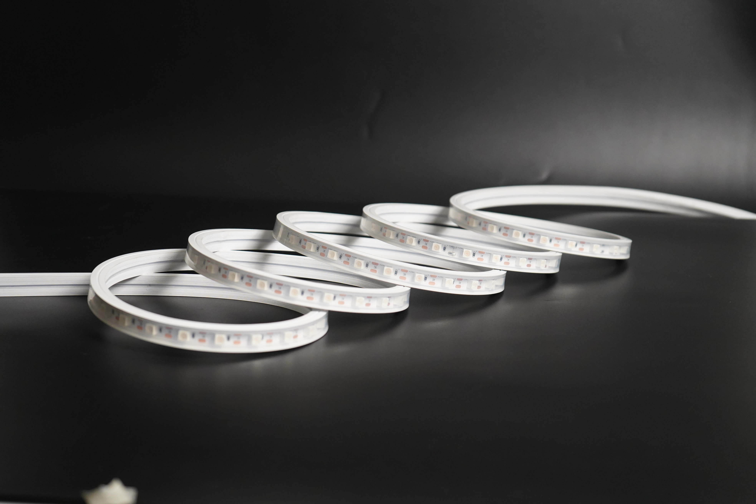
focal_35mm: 54
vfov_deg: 25.1
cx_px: 378
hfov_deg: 36.9
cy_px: 252
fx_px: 1134
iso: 2500
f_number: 5
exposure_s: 1/160
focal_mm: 54
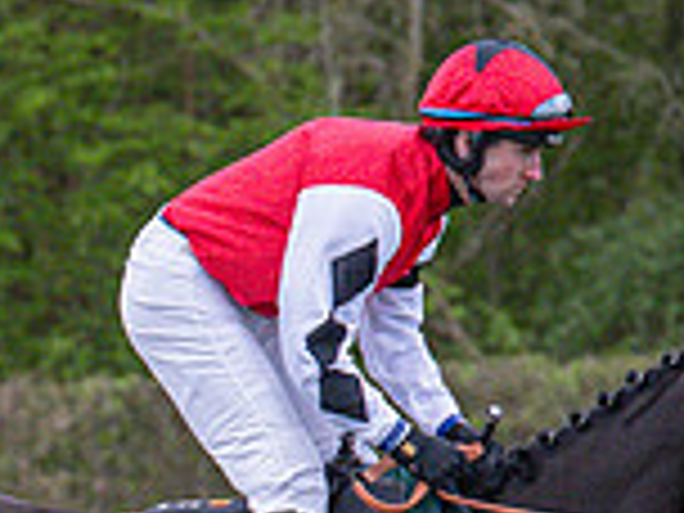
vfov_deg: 2.2
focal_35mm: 690
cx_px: -280
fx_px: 13634
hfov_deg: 2.9
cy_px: 897
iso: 1600
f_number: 4
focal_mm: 97
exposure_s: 1/1000
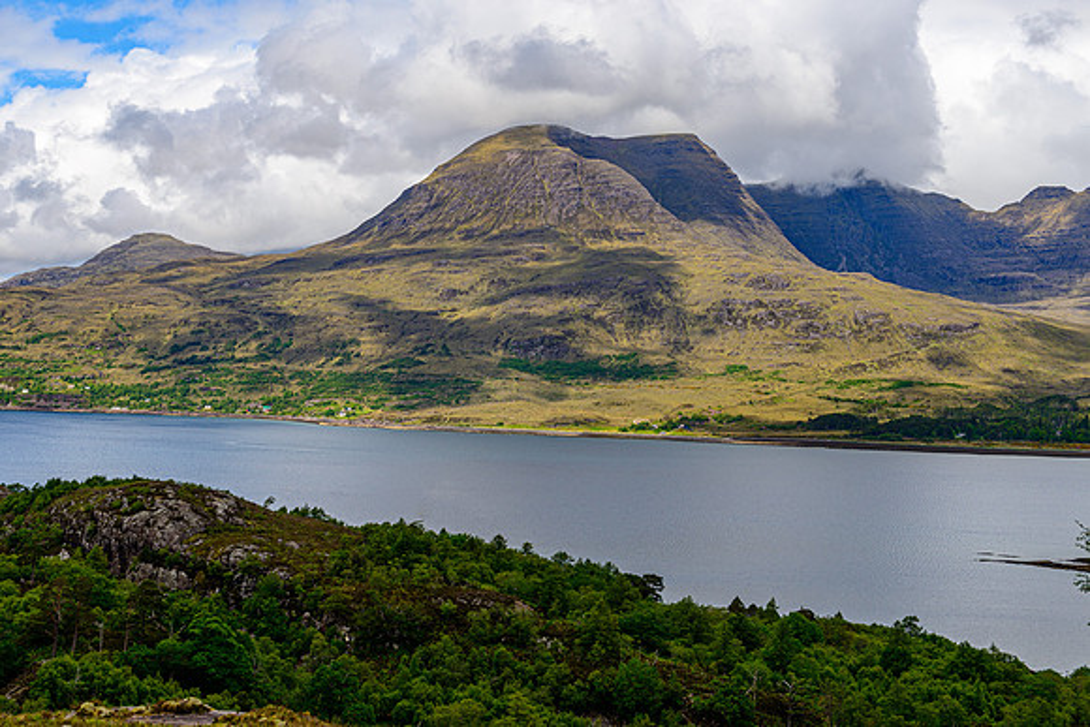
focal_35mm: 58
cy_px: 285
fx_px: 1769
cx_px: 427
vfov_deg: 23.2
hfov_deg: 34.1
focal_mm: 48
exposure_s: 1/320
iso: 100
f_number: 8
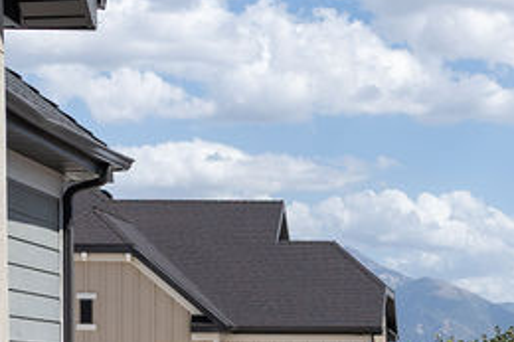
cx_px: 518
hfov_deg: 14.6
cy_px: 525
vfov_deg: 9.6
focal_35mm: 138
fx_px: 1969
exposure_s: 1/1000
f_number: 4.5
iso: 125
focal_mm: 35
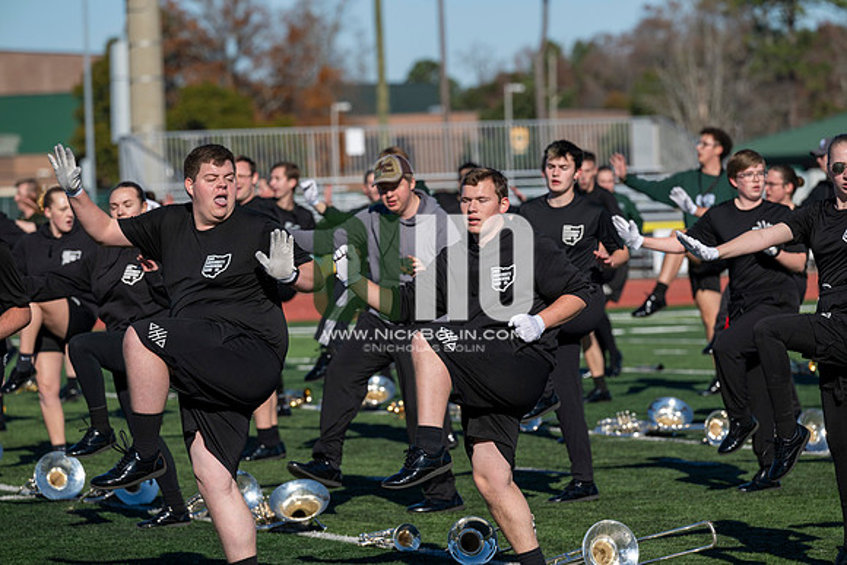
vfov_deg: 6.9
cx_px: 424
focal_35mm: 200
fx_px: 4706
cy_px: 282
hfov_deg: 10.3
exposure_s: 1/2000
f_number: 5
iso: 200
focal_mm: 200
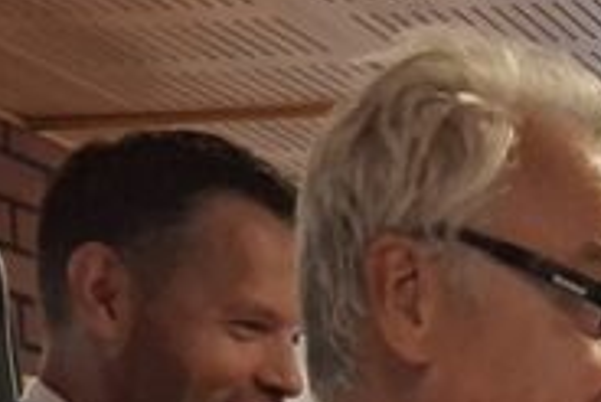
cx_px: 1169
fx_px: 2222
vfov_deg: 9.3
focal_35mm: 133
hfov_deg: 13.4
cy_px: 948
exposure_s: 1/100
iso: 250
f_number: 1.8
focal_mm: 5.54
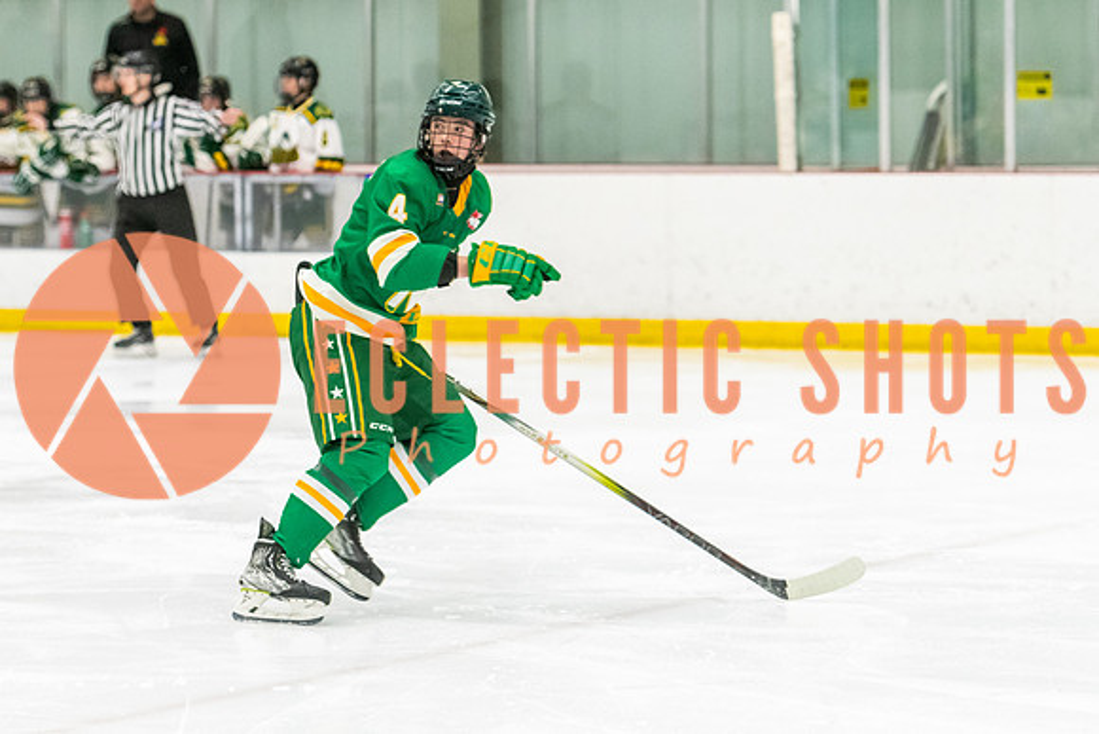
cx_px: 419
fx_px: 4926
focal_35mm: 161
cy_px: 380
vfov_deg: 8.5
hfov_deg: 12.7
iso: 3200
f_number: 2.8
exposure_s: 1/800
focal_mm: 105
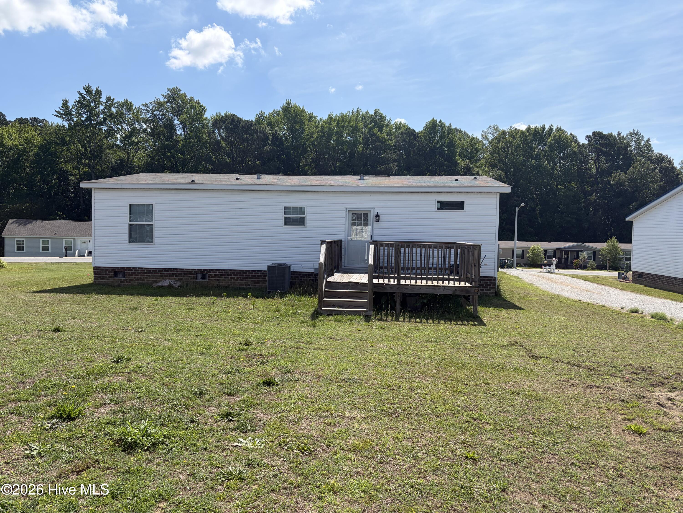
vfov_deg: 53.1
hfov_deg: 67.3
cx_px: 342
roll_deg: +0.7
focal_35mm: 26
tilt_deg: -2.3
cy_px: 256
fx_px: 513
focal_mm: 5.96
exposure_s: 1/4065
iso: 50
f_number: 1.6
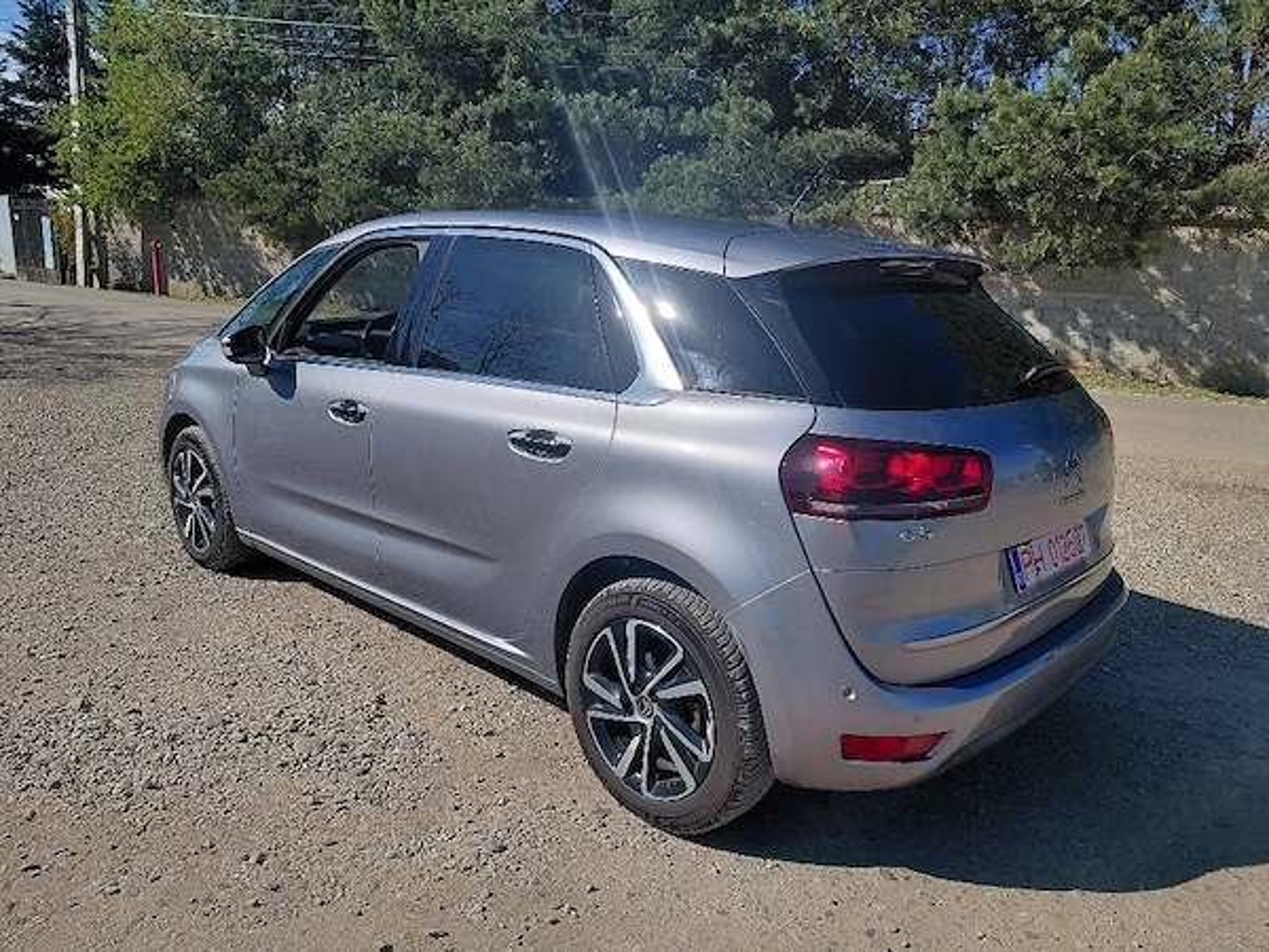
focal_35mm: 25
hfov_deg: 69.4
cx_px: 634
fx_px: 916
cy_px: 476
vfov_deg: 54.9
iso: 50
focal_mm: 4.69
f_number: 1.8
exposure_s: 1/5000
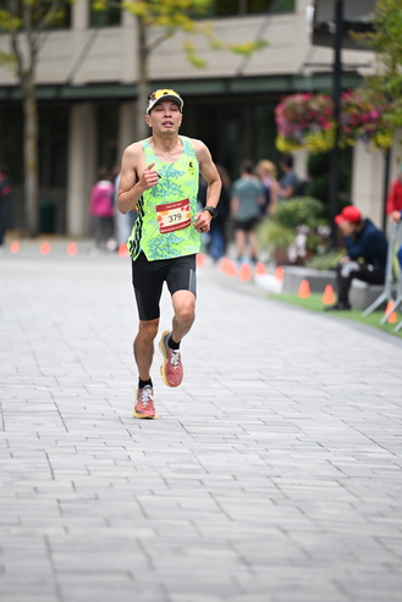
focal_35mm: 223
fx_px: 3732
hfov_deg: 6.2
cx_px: 179
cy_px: 299
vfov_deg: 9.2
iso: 1600
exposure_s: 1/1250
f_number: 2.8
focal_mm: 200
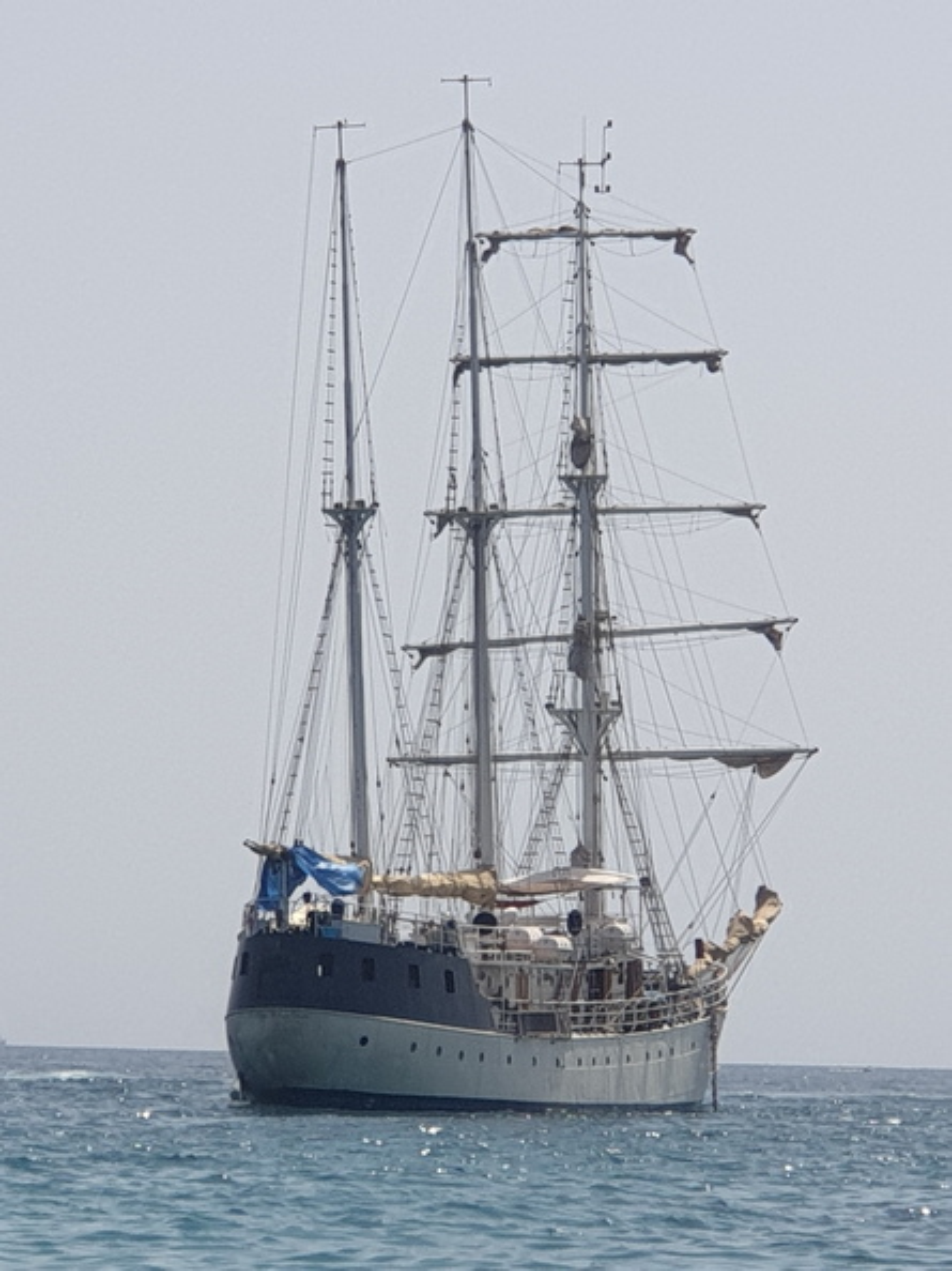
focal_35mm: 52
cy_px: 636
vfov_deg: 36.8
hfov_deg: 28.0
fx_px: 1908
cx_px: 476
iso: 25
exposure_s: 1/1232
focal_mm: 6
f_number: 2.4
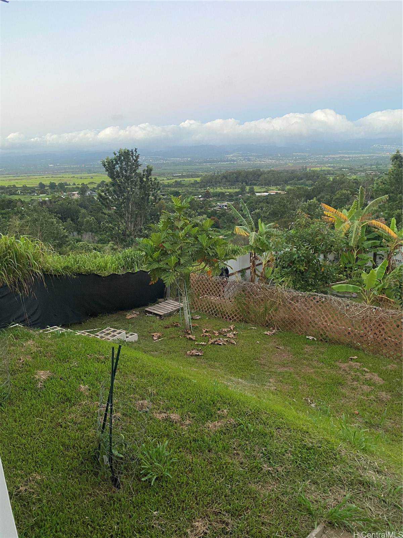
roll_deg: +3.2
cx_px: 202
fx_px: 404
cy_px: 269
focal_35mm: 26
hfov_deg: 53.1
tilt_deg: -15.3
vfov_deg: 67.3
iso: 250
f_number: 1.8
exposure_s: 1/60
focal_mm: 4.25
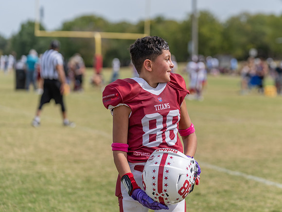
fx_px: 1234
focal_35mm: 151
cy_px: 96
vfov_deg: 9.8
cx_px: 174
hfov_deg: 13.0
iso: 100
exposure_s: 1/1600
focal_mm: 122
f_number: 3.5
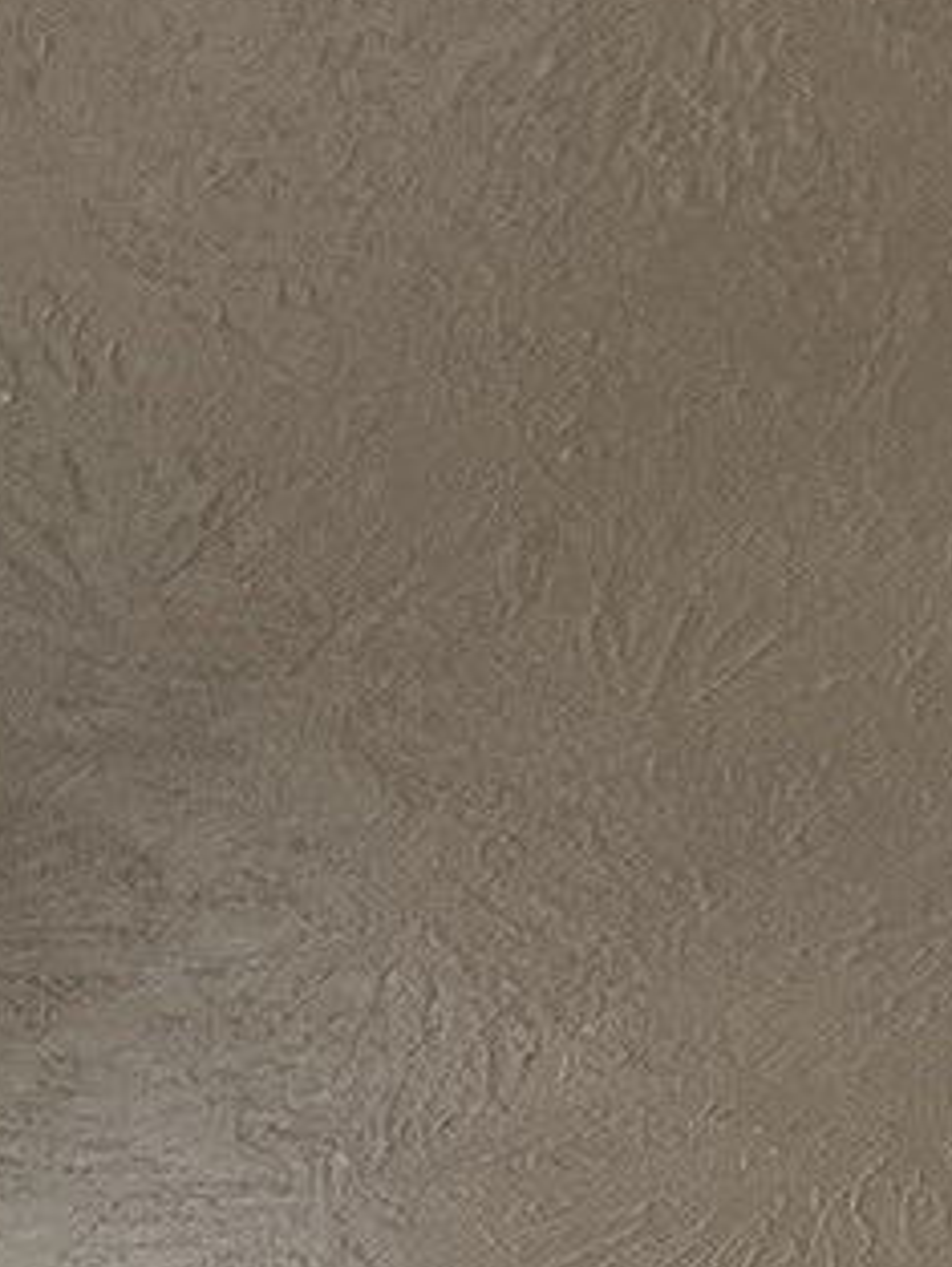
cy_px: 3696
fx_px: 6229
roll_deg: +1.3
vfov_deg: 9.4
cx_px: -579
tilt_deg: -1.1
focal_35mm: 170
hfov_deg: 8.5
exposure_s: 1/120
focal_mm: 5.7
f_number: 1.5
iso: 125
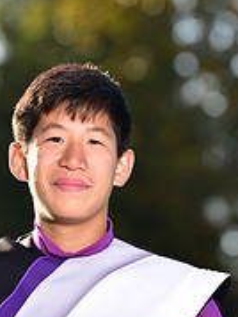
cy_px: 369
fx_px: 5716
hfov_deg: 2.4
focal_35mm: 625
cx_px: 68
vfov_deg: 3.2
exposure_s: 1/200
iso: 80
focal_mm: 200
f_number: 5
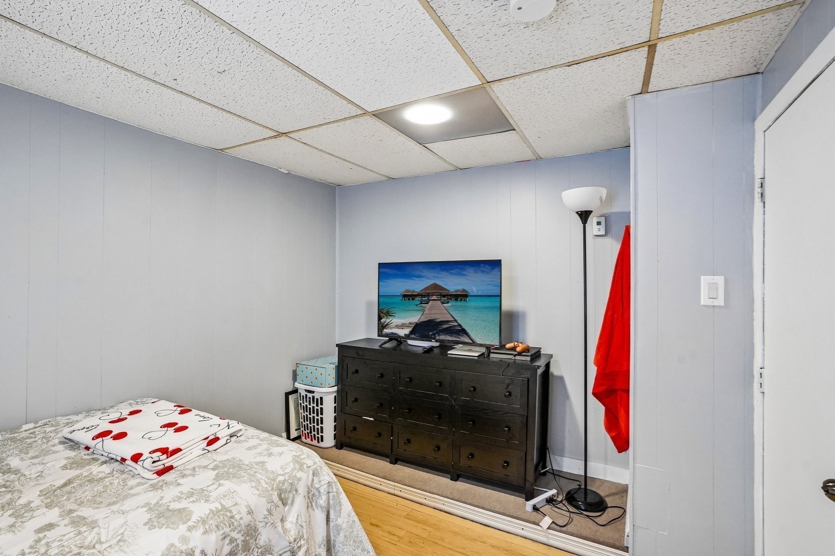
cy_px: 278
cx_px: 418
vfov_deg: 73.7
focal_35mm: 16
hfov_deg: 96.7
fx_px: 371
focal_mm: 16
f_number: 8
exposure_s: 1/30
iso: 3200
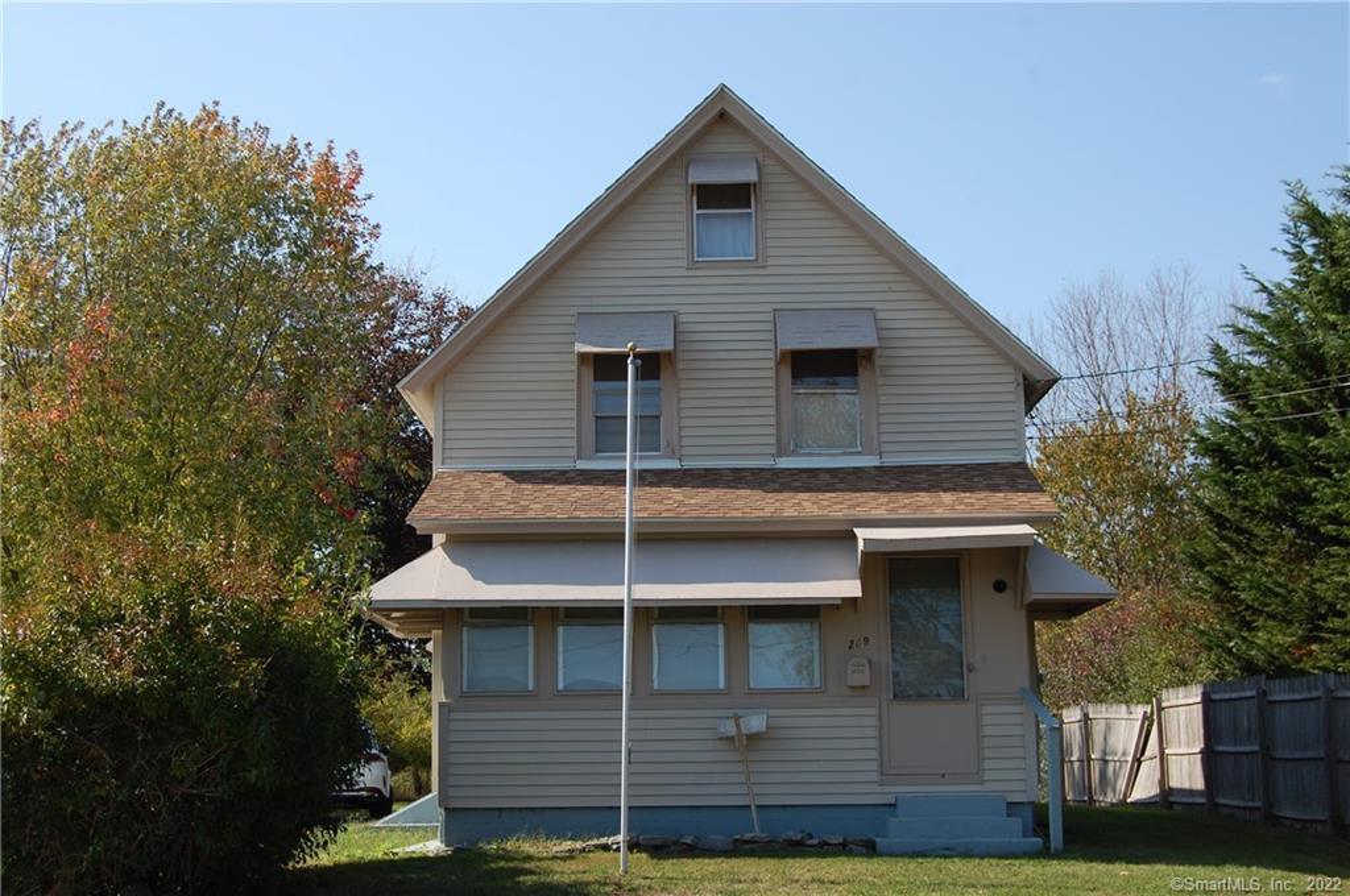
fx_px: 1966
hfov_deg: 37.9
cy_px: 448
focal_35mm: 52
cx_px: 675
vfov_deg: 25.7
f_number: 9
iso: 200
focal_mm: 35
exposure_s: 1/320
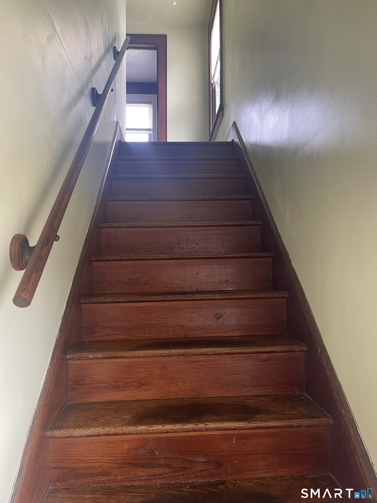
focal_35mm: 25
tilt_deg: +2.9
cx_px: 188
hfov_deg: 54.9
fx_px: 363
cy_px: 252
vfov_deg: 69.4
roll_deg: +0.6
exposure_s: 1/65
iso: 125
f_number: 1.6
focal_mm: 5.1
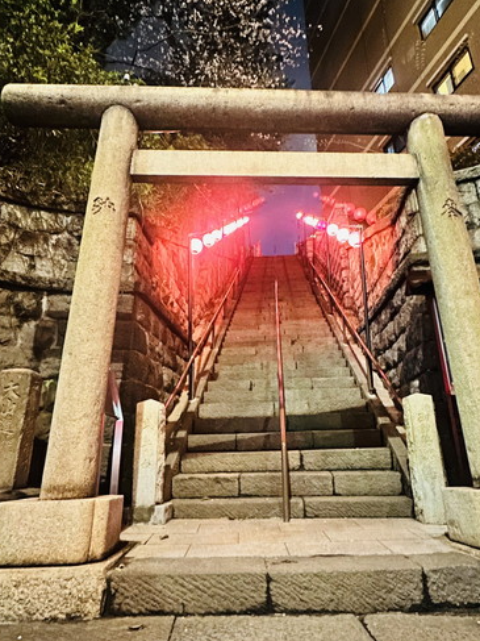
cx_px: 249
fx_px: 425
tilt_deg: +21.1
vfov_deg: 73.9
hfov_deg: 58.8
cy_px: 303
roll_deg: +0.2
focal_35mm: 23
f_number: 2.2
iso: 1250
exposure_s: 1/10
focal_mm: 2.22
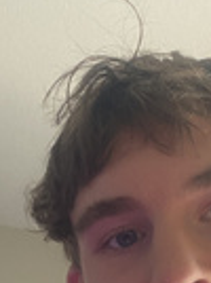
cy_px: 226
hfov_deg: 17.1
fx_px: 701
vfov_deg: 22.5
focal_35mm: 86
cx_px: 133
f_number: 2.2
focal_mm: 2.71
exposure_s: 1/59
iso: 250
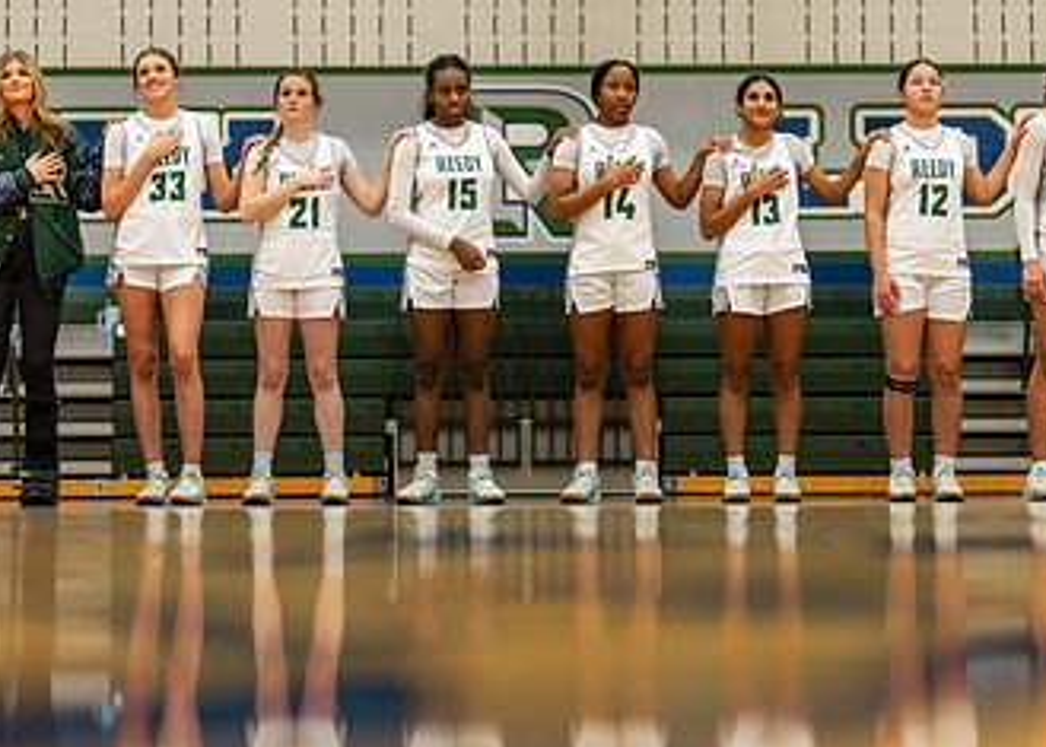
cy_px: 232
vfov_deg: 14.3
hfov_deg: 20.0
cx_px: 618
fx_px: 2971
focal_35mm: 100
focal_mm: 50
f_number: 1.2
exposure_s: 1/500
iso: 500
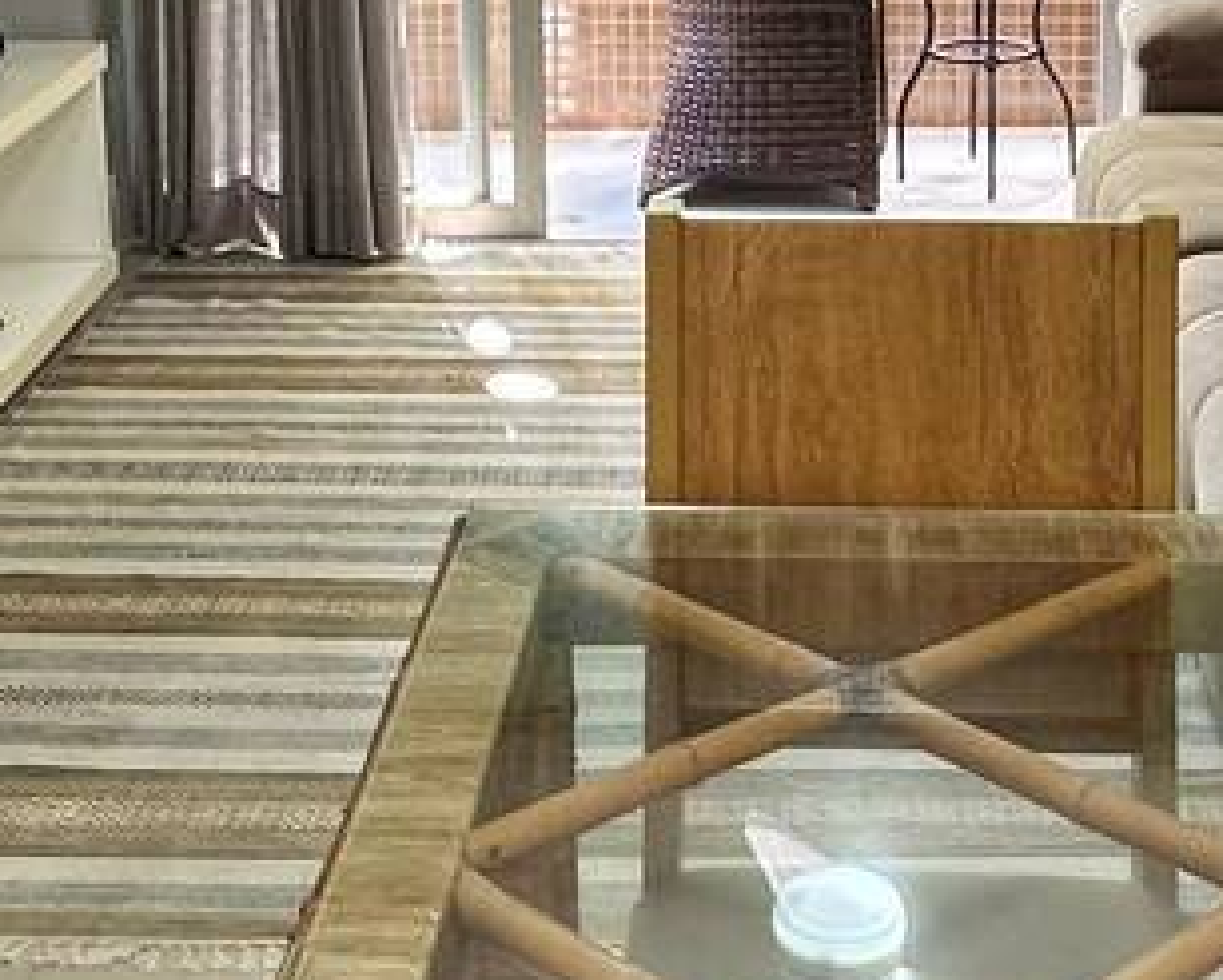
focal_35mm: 64
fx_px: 2318
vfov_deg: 22.9
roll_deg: -0.2
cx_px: 729
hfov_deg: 29.5
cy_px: 0
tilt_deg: -10.2
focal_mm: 2.22
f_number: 2.2
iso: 200
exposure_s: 1/60
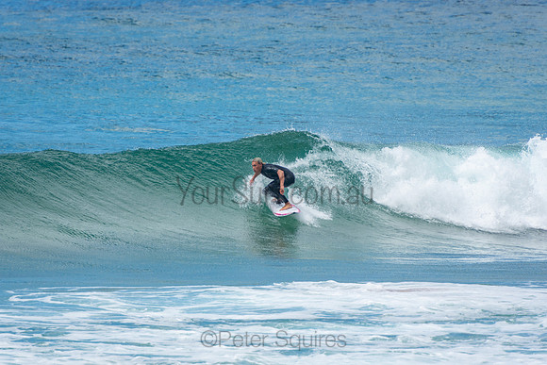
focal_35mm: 600
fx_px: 9118
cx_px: 274
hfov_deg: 3.4
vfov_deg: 2.3
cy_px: 182
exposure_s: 1/1250
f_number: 5.6
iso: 250
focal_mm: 400
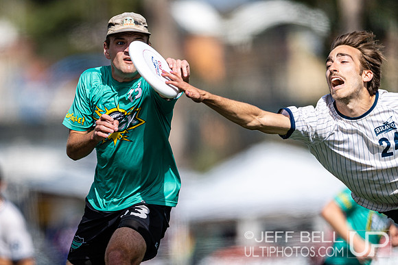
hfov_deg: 3.0
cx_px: 55
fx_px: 7621
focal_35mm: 689
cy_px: 228
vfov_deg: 2.0
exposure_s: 1/3200
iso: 100
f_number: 2.8
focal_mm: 400
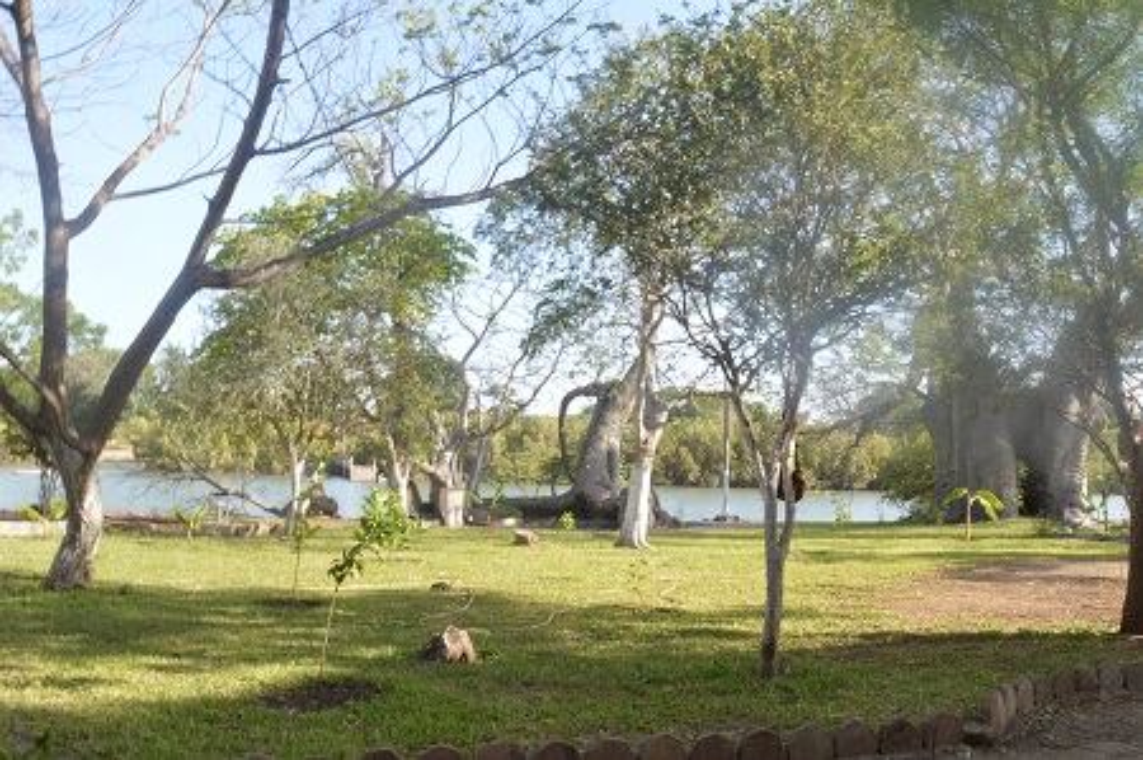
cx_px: 572
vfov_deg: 39.9
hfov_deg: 57.3
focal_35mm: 33
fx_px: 1047
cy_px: 380
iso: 100
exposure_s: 1/8
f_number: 25
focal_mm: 22
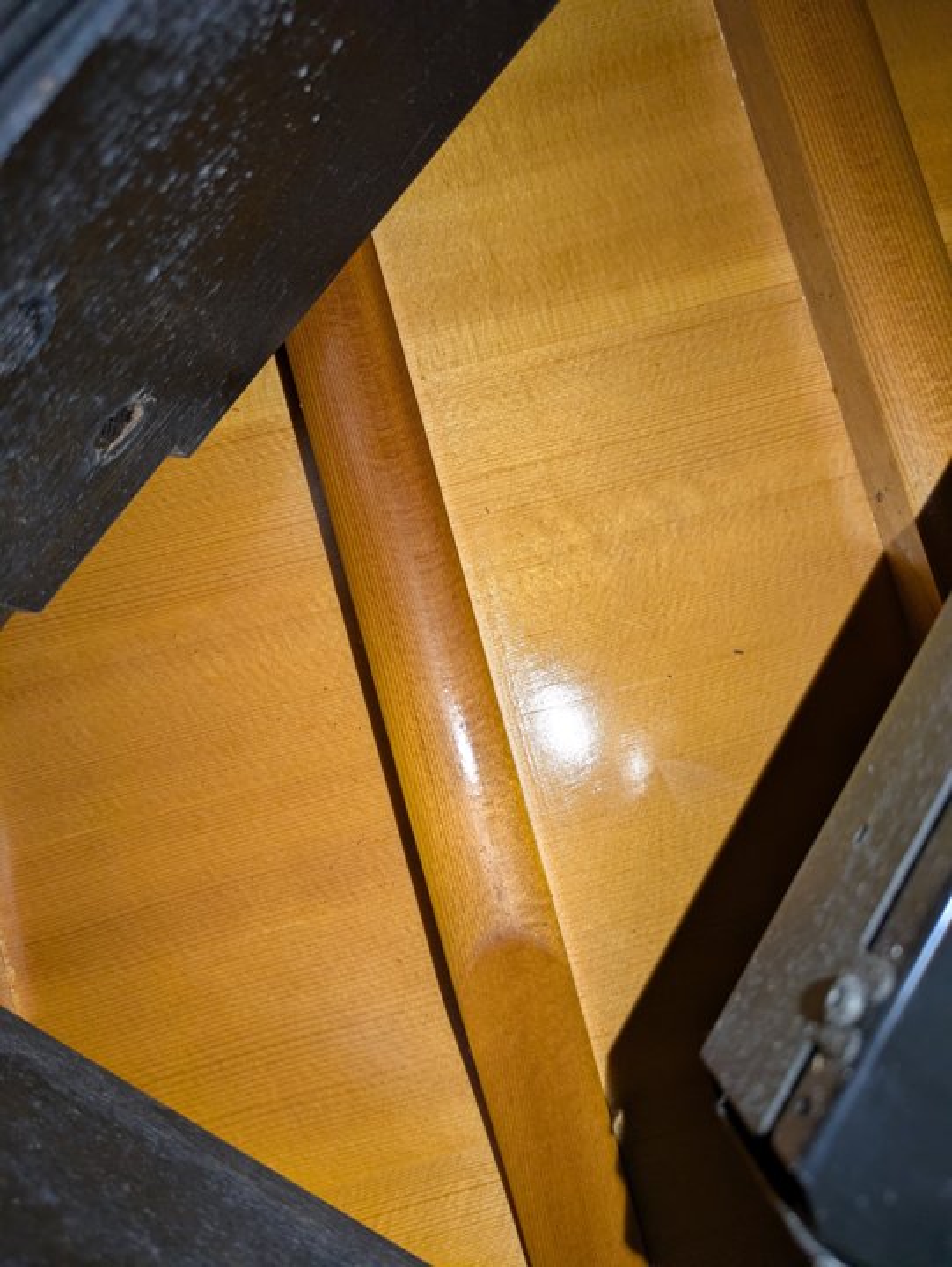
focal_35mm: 25
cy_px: 634
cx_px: 476
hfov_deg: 54.9
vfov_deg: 69.4
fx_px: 916
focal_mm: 5.43
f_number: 1.89
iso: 116
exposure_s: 1/100
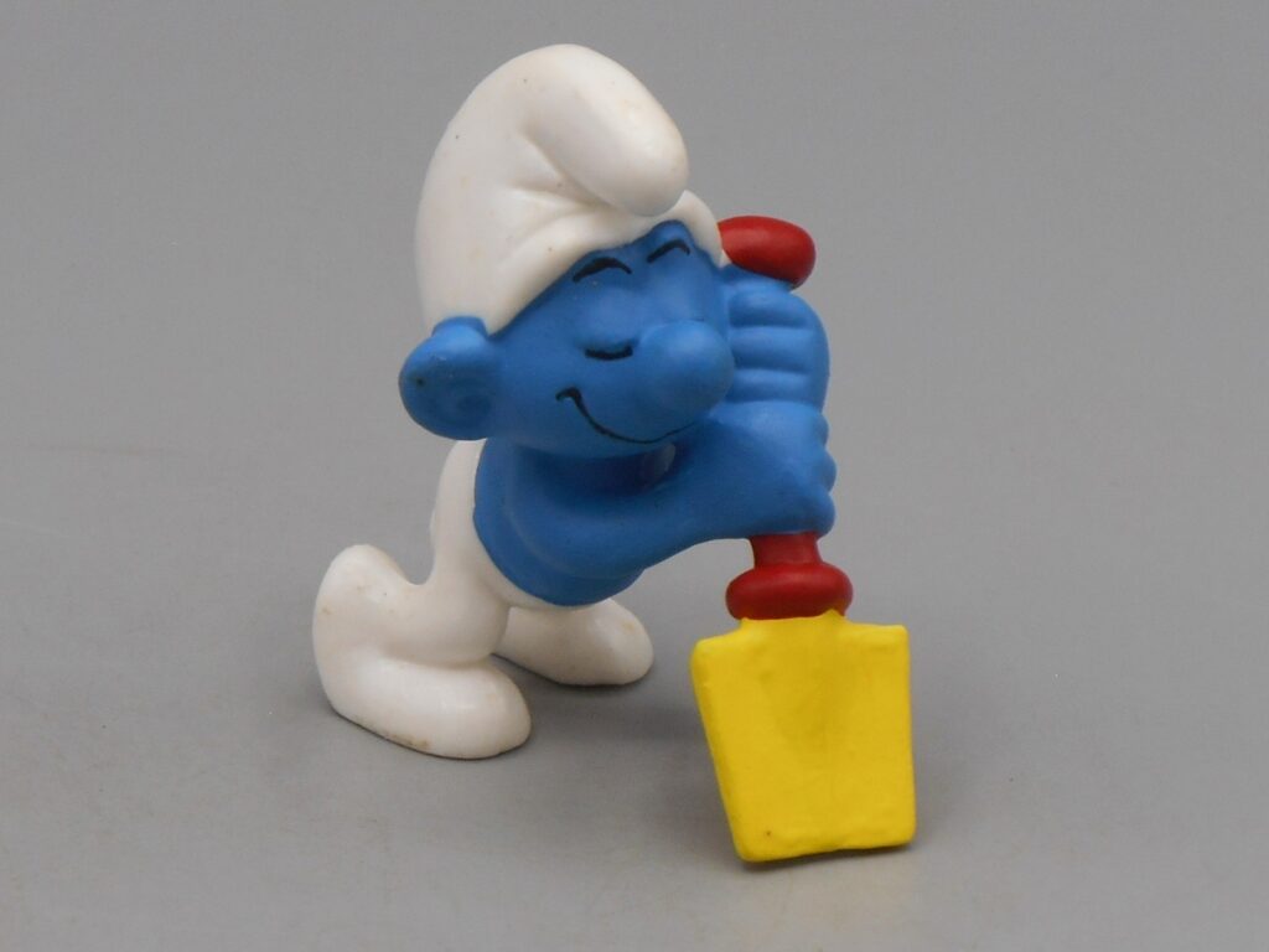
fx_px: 3849
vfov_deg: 14.1
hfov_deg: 18.7
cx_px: 634
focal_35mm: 105
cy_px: 476
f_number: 5.1
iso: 80
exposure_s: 1/80
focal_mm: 18.8
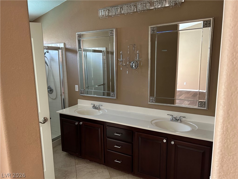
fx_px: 179
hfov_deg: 67.3
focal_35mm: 26
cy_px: 90
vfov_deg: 53.1
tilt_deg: -10.3
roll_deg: +2.2
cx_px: 119
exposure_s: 1/60
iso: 320
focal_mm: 5.7
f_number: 1.5
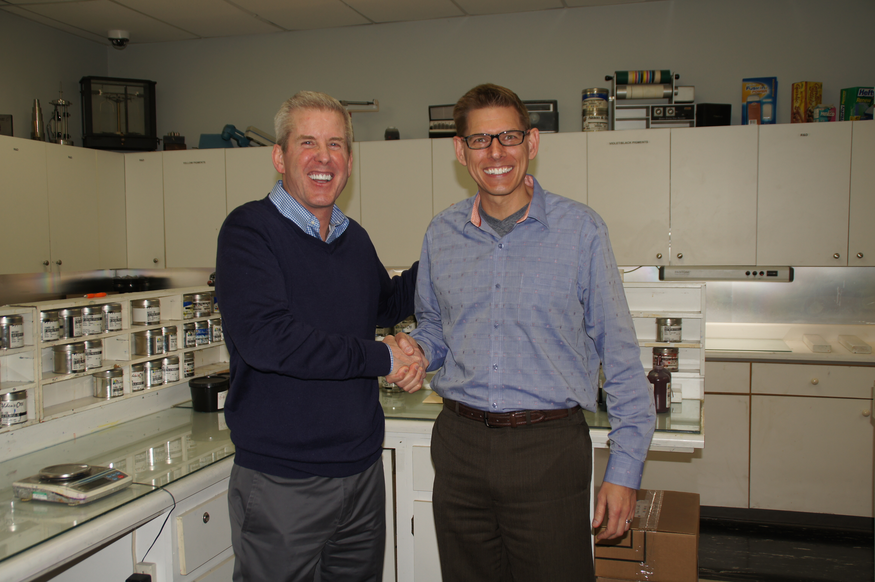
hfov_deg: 53.2
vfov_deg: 36.8
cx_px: 438
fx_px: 874
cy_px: 291
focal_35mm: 36
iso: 100
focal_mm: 24
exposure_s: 1/60
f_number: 4
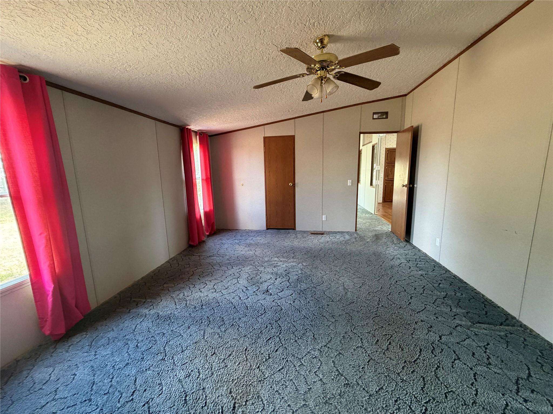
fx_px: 224
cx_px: 276
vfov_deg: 85.7
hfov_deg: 102.1
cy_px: 207
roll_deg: +0.8
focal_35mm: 14
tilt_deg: -9.9
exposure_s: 1/60
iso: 400
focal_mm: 2.22
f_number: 2.2
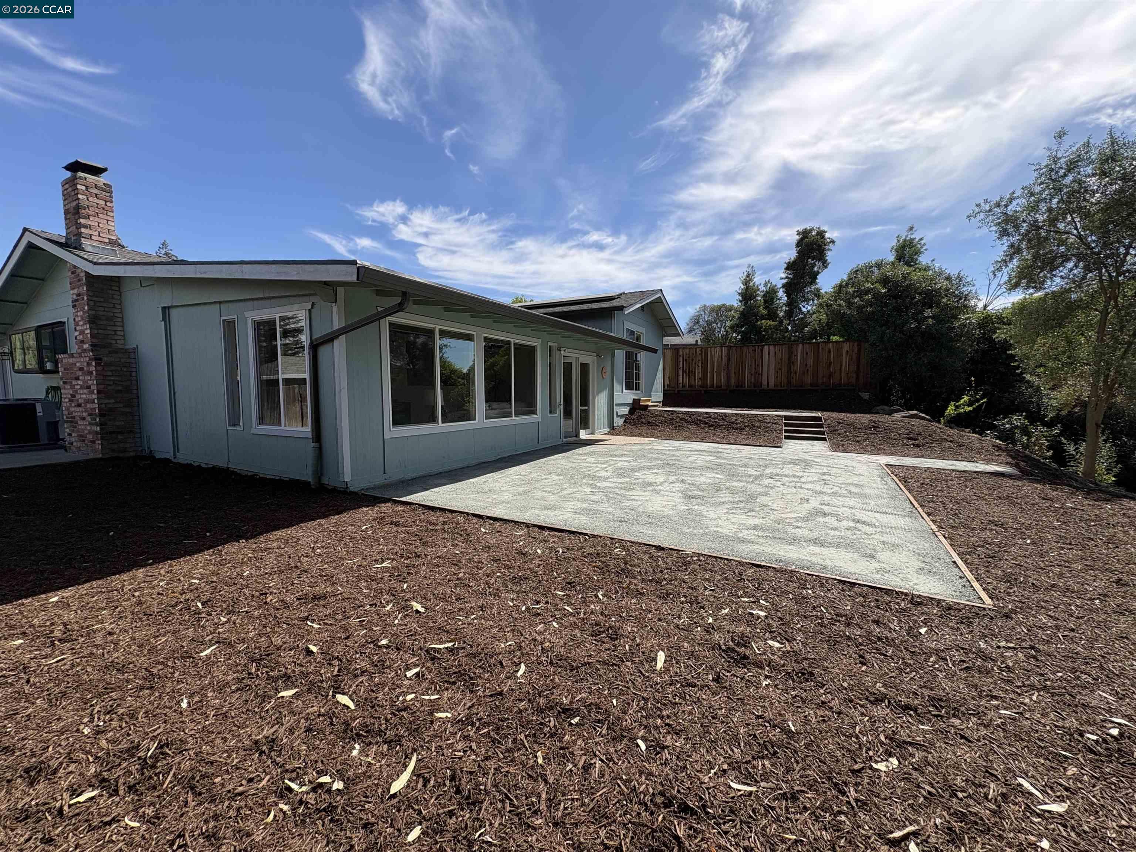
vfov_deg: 85.7
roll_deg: +0.5
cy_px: 426
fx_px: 459
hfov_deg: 102.1
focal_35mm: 14
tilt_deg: -3.2
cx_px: 568
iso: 40
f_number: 2.2
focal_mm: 2.22
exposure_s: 1/1449
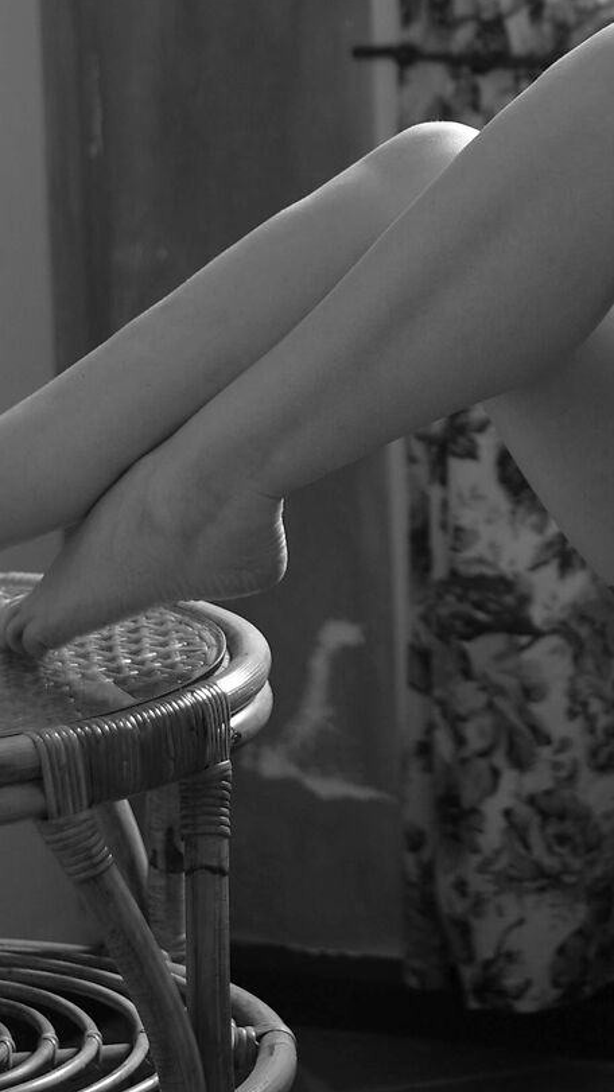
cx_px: 603
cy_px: 125
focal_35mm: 155
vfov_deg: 13.8
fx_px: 4488
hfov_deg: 7.8
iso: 320
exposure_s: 1/125
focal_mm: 50
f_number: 1.8
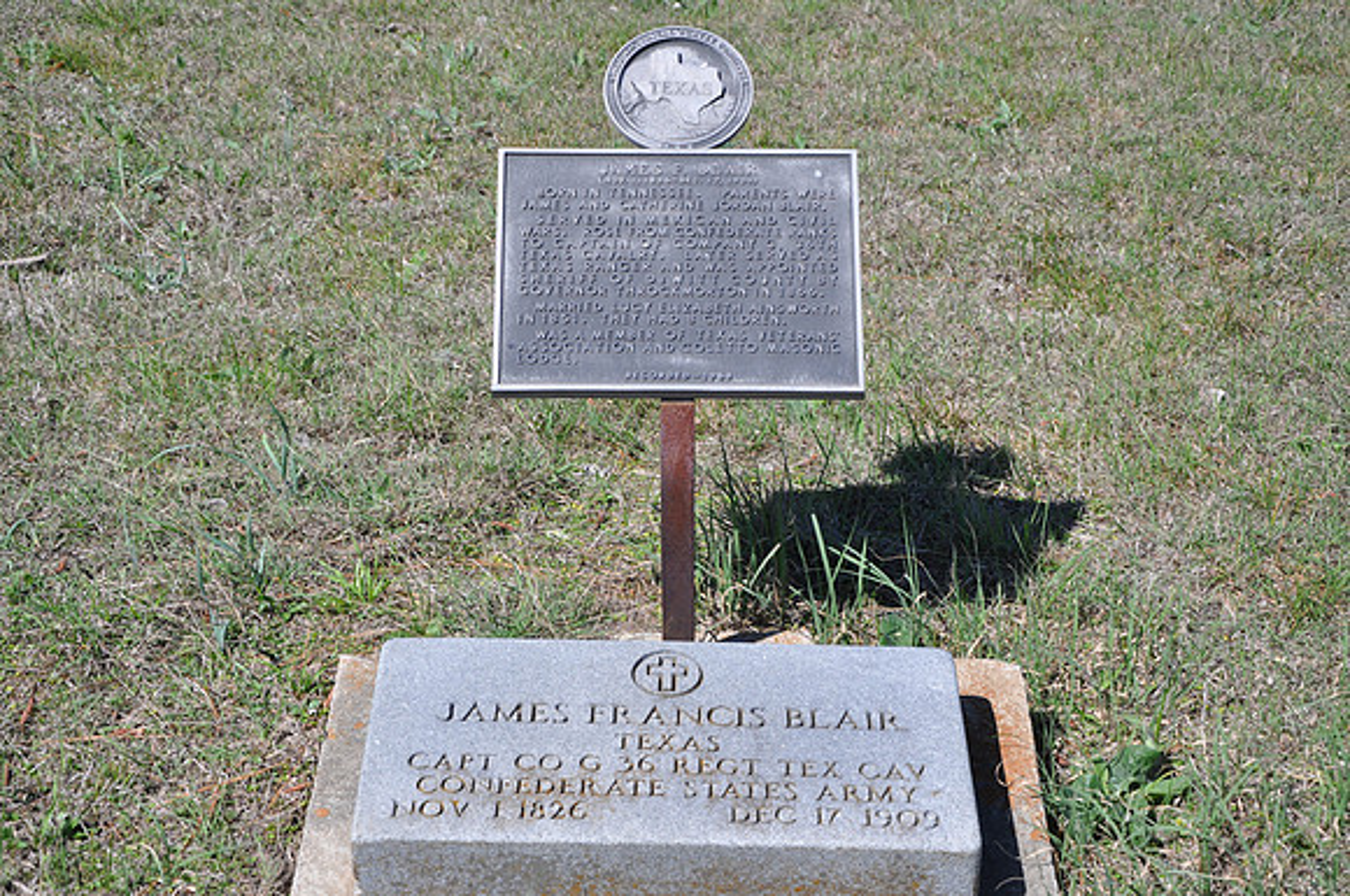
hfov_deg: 31.9
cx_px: 675
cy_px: 448
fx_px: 2359
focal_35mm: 63
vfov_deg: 21.5
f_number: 7.1
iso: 200
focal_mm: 42
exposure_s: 1/200
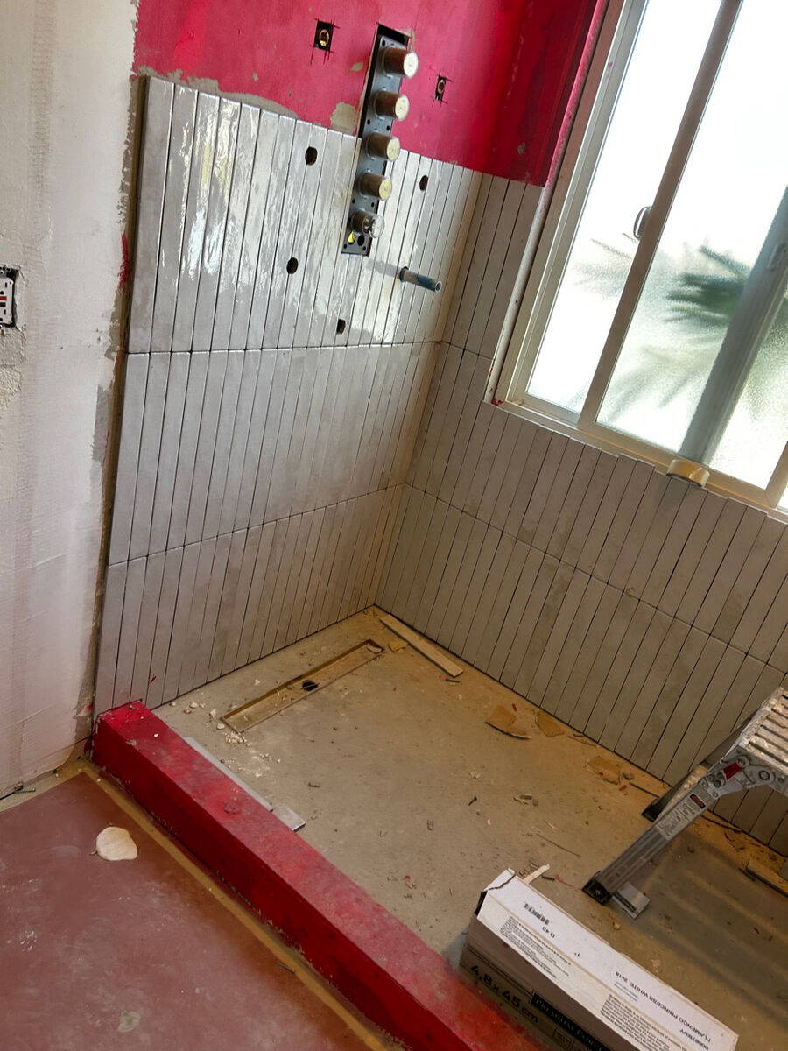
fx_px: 789
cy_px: 526
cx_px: 394
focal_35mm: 26
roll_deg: -15.0
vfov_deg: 67.3
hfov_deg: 53.1
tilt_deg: -25.6
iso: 100
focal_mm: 5.7
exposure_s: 1/120
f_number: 1.5
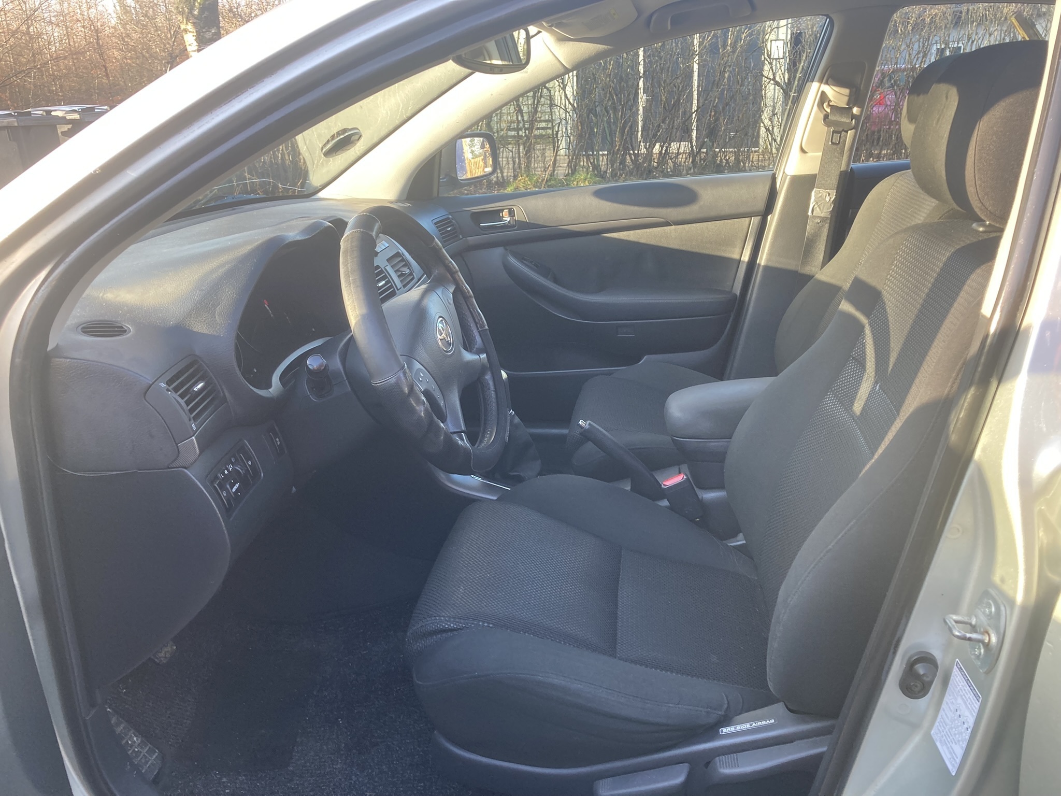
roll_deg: +1.7
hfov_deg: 63.4
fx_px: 858
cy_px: 398
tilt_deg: -18.0
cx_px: 530
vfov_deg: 49.7
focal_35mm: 28
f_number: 1.8
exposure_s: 1/121
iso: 80
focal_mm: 3.99
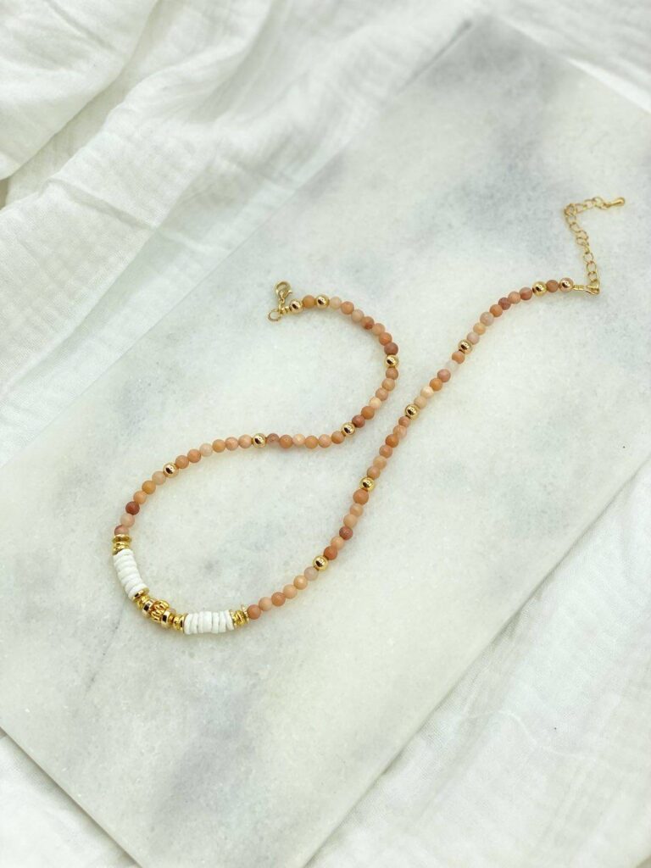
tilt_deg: -64.4
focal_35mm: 52
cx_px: 326
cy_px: 434
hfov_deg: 28.0
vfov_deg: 36.8
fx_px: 1304
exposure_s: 1/600
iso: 20
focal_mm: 6
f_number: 2
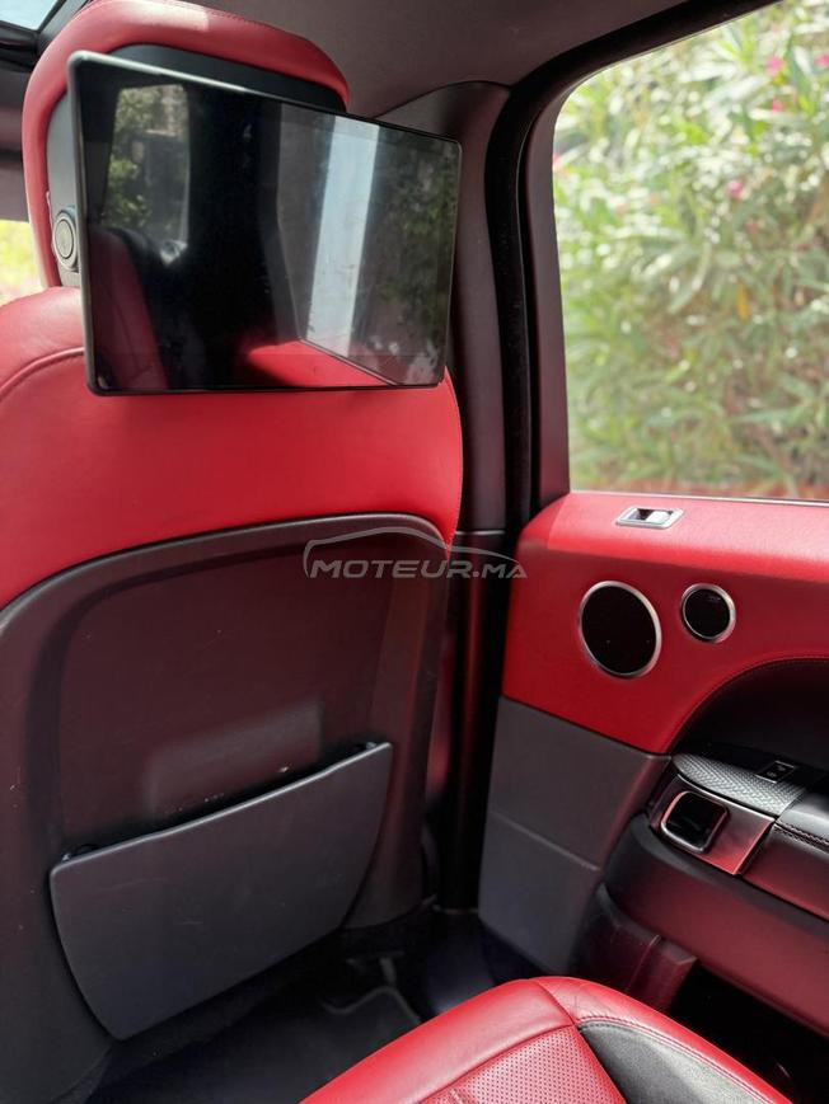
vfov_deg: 71.6
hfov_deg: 56.8
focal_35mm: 24
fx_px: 766
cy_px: 552
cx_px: 414
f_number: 1.78
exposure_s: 1/87
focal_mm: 6.76
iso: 200
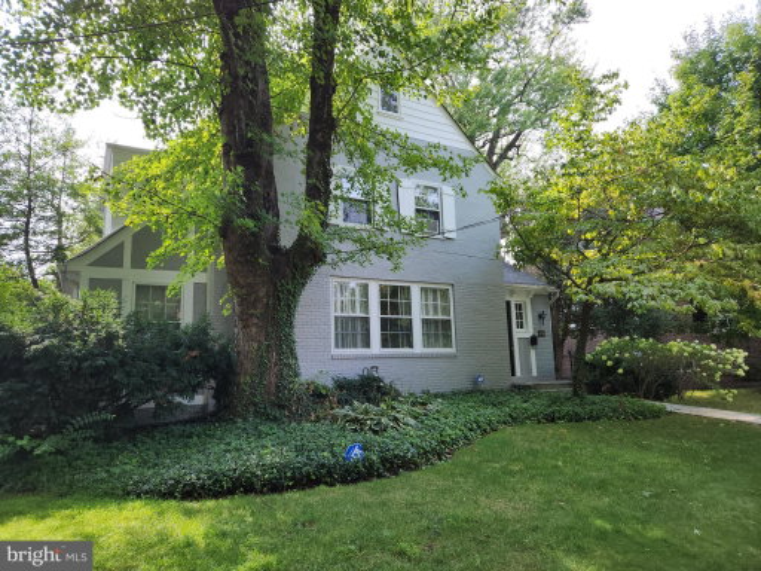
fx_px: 506
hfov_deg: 73.9
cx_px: 380
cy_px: 286
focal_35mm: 23
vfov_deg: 58.9
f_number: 1.8
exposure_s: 1/404
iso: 20
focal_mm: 5.4
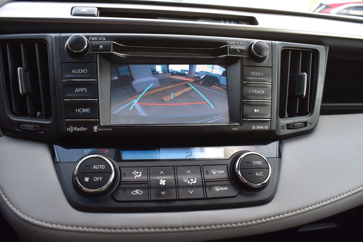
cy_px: 121
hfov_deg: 57.2
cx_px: 182
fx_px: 333
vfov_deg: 39.9
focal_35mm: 33
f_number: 7.1
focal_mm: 22
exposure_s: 1/40
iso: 400
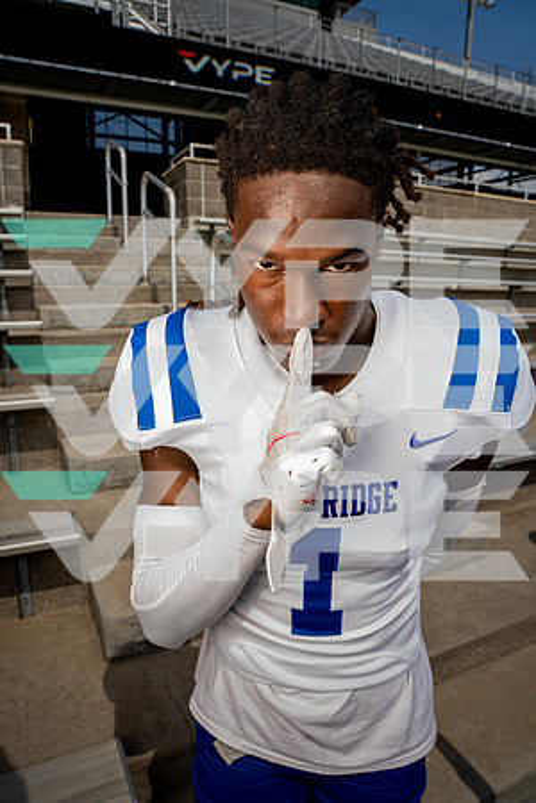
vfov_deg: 73.7
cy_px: 402
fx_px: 536
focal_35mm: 24
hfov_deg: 53.1
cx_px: 268
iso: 50
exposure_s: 1/250
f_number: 8
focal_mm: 24
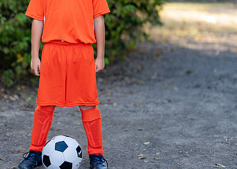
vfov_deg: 12.5
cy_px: 50
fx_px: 767
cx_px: 67
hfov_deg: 17.5
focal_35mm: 114
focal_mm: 50
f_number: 1.2
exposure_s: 1/1000
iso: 100
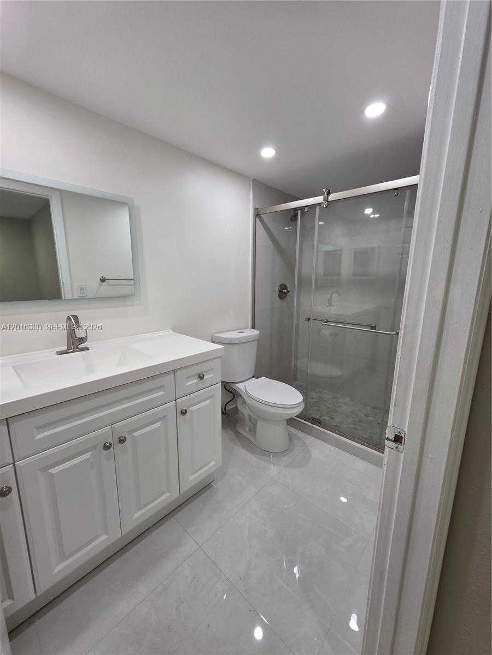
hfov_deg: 89.9
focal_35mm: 13
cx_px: 246
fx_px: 246
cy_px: 328
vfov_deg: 106.2
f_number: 1.9
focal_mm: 2.2
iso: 100
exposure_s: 1/120
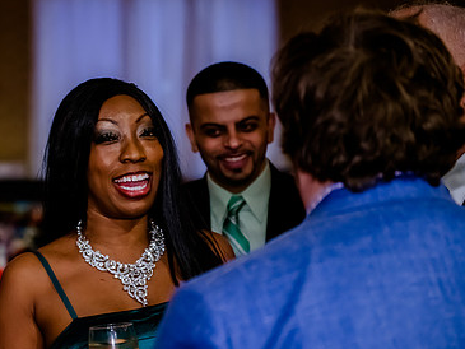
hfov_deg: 18.2
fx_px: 1438
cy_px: 193
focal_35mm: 107
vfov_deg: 13.8
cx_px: 101
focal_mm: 70
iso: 4000
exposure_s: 1/250
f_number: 2.8
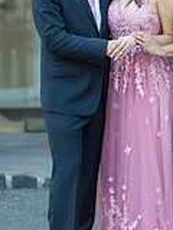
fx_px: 1526
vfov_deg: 8.6
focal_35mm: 229
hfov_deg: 6.5
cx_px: 165
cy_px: 27
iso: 250
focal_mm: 85
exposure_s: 1/500
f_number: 2
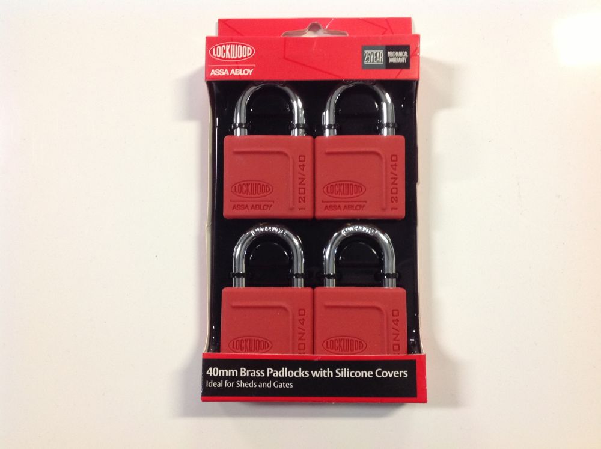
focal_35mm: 35
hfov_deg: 52.7
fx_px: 607
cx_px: 300
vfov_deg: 40.6
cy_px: 224
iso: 125
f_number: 2.4
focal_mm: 4.28
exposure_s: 1/17
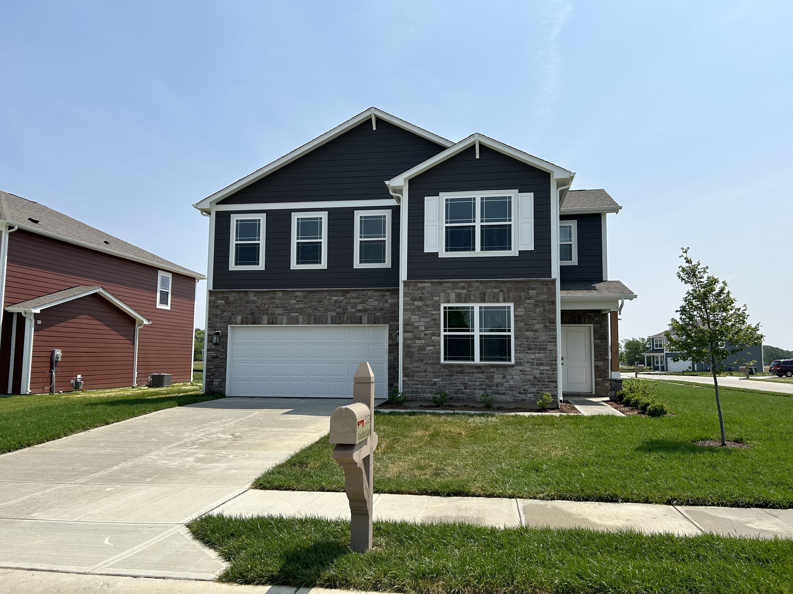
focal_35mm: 26
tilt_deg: +6.5
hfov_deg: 67.3
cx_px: 396
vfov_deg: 53.1
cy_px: 297
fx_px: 596
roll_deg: -0.1
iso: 50
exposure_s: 1/6211
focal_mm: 5.7
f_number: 1.5
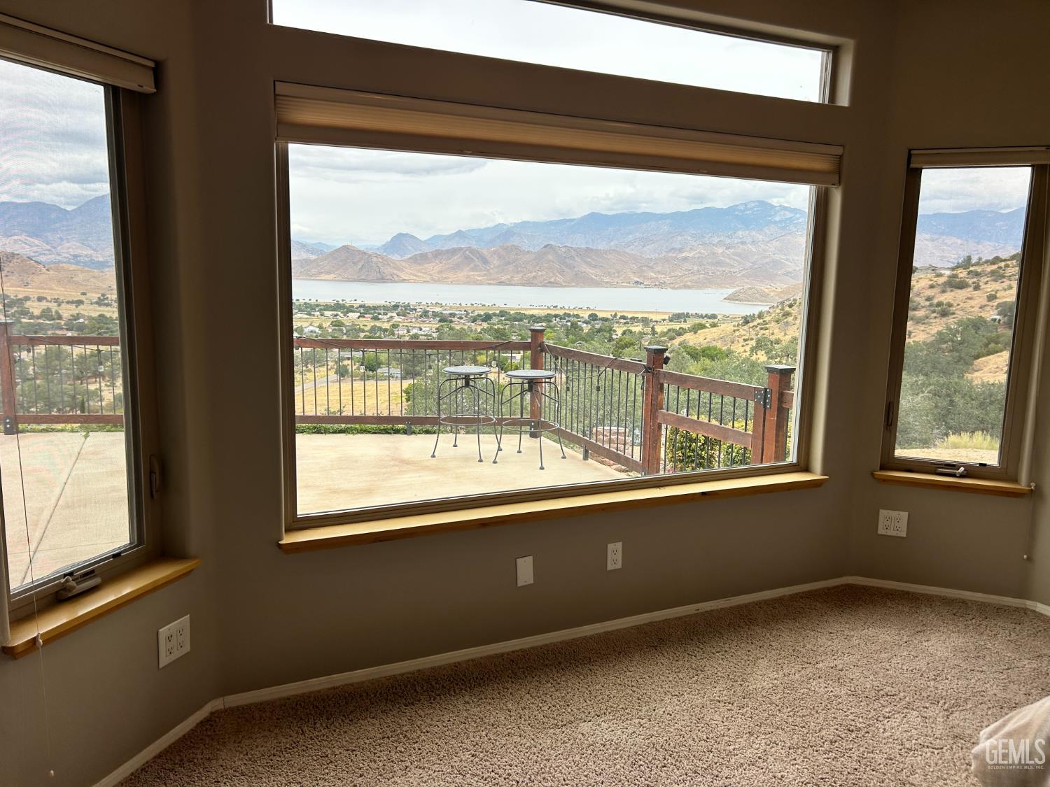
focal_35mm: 26
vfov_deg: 53.1
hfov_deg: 67.3
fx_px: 789
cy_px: 394
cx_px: 525
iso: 50
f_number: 1.5
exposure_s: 1/1209
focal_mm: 5.7
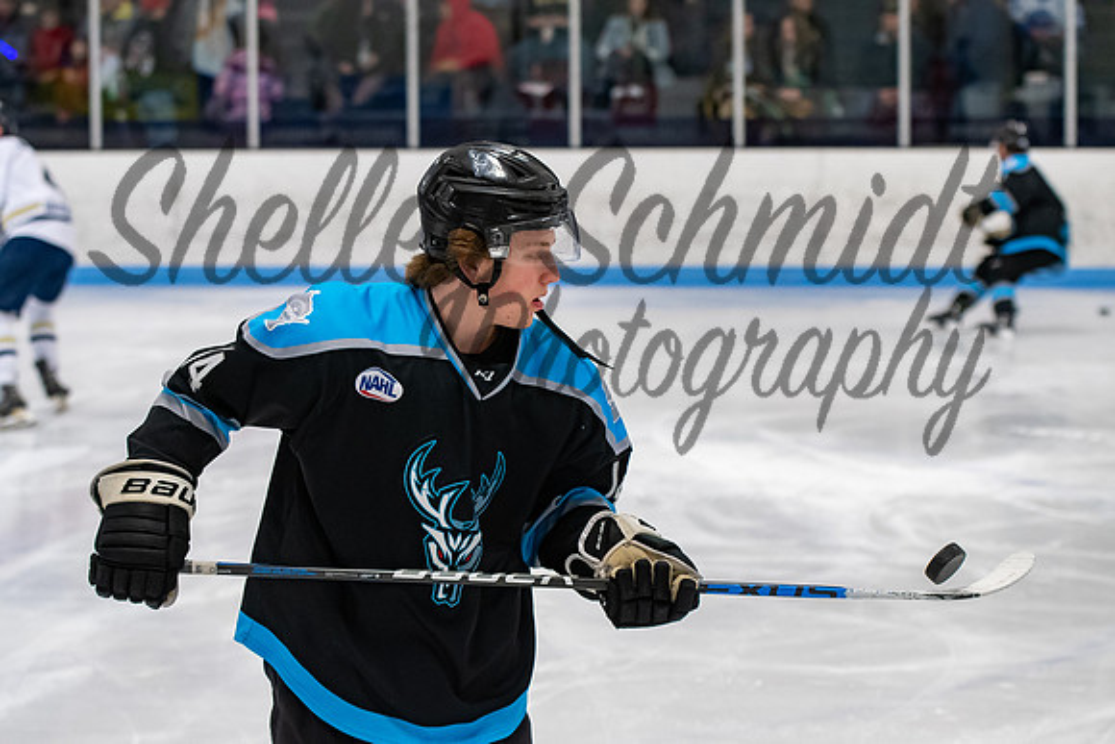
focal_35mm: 113
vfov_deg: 12.2
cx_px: 525
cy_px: 385
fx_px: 3488
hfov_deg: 18.2
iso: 2000
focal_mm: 70
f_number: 3.2
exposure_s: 1/800
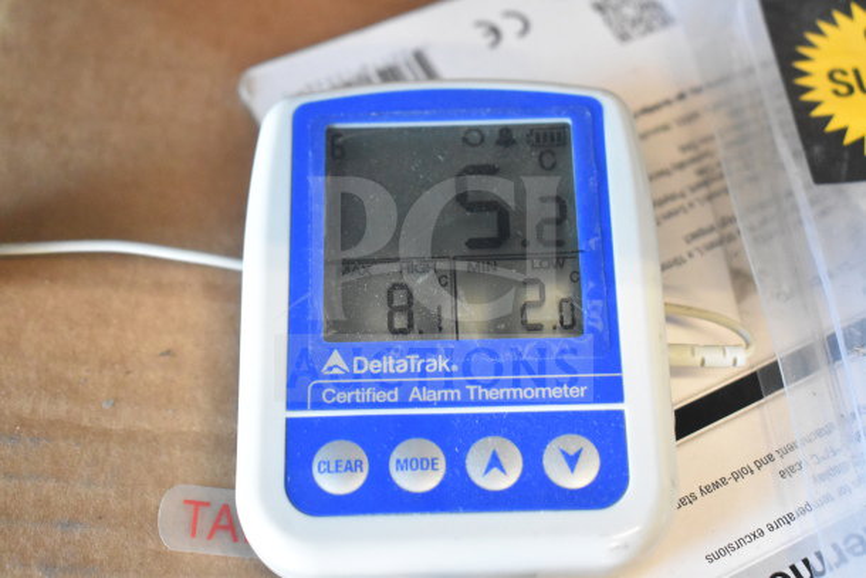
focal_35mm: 68
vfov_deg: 20.2
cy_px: 289
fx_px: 1624
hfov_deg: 29.9
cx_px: 433
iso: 6400
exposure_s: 1/125
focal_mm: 45
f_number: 5.3
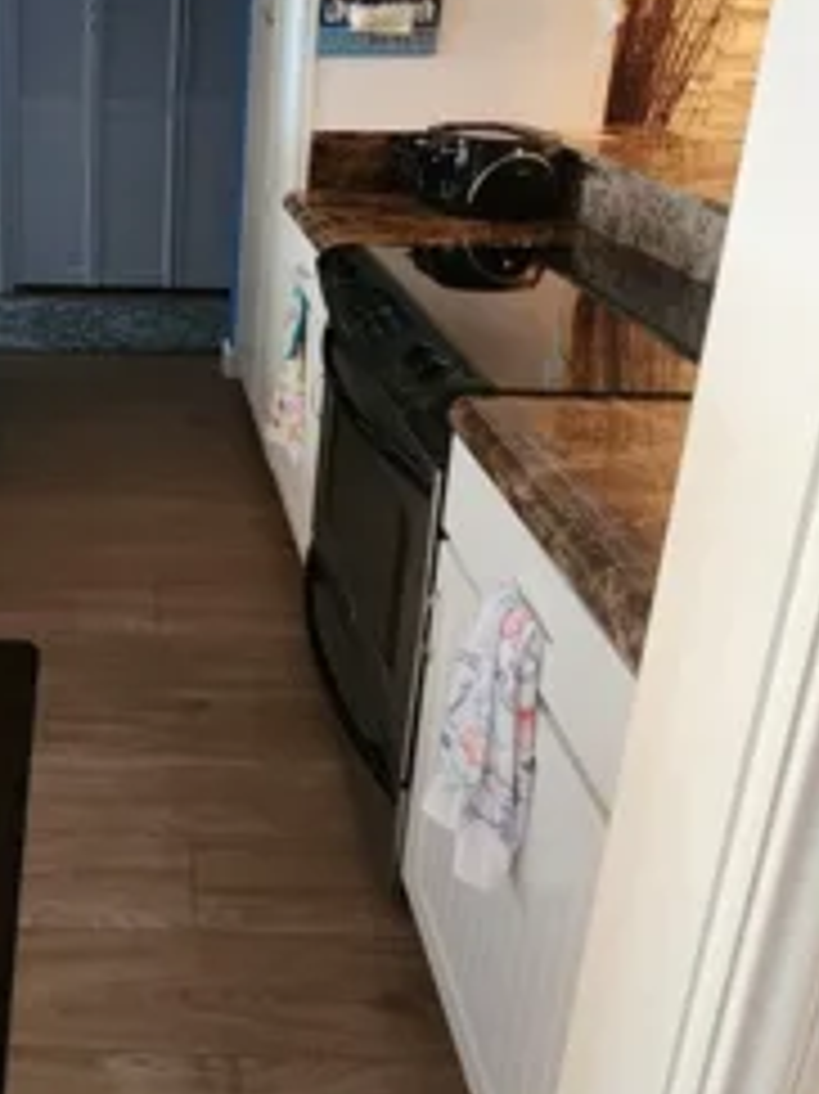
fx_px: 947
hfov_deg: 42.7
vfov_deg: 57.3
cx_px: 76
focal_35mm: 30
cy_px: 288
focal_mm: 2.2
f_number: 2.2
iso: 500
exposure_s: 1/30
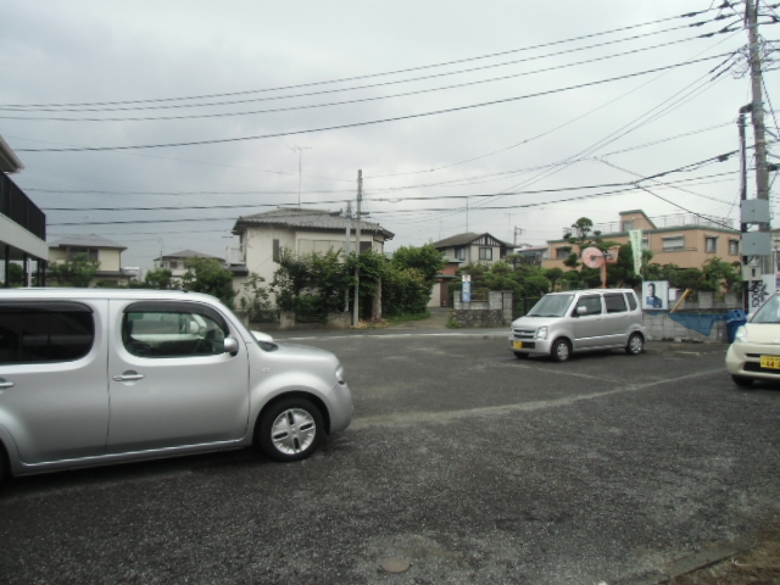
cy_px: 292
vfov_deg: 56.8
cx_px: 390
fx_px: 541
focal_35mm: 24
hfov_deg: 71.6
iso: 64
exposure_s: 1/200
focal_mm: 4.24
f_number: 3
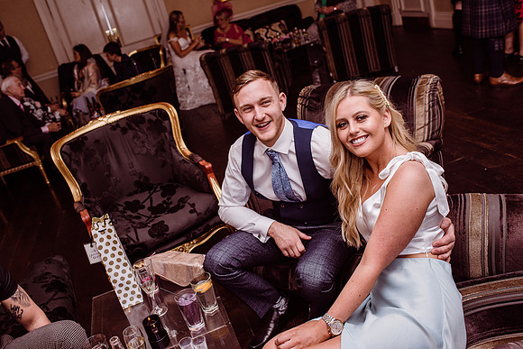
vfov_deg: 37.9
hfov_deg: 54.4
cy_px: 174
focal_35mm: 35
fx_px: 509
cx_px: 262
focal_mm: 35
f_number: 4.5
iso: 400
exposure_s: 1/200
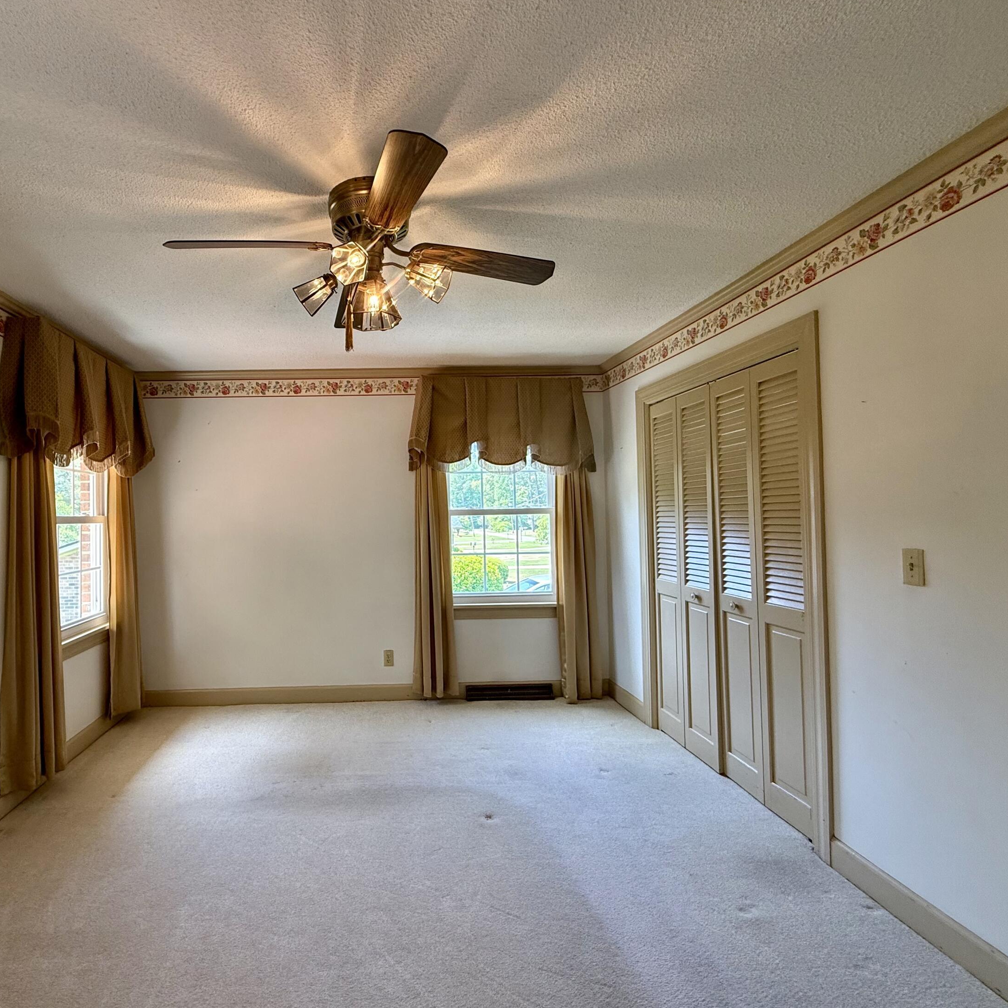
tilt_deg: +0.8
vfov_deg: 84.0
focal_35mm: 17
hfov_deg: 82.5
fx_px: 560
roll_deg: +1.1
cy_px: 508
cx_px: 384
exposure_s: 1/120
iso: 125
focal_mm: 2.22
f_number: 2.2
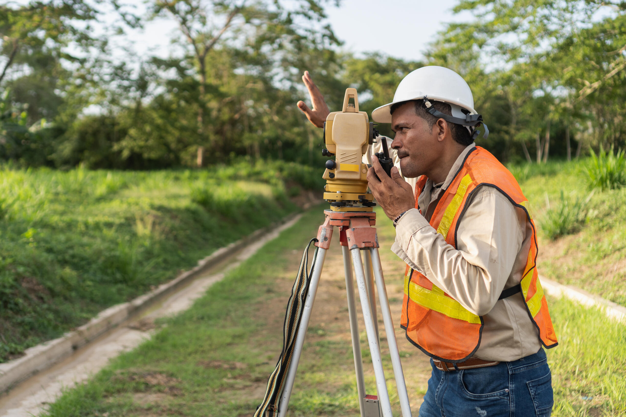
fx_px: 913
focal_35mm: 52
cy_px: 208
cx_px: 313
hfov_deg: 37.8
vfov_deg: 25.8
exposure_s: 1/1000
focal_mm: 35
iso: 100
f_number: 2.5
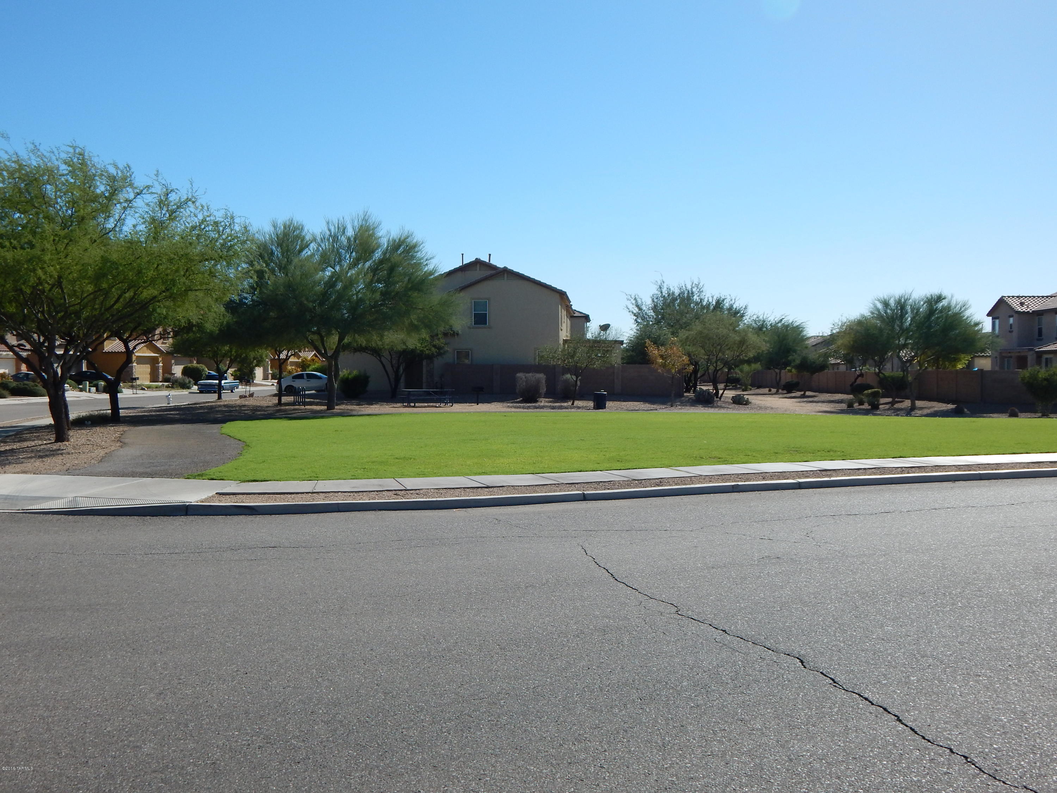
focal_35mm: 34
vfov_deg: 41.8
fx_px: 1038
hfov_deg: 54.0
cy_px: 396
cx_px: 528
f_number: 6.7
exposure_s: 1/640
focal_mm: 6.1
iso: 125
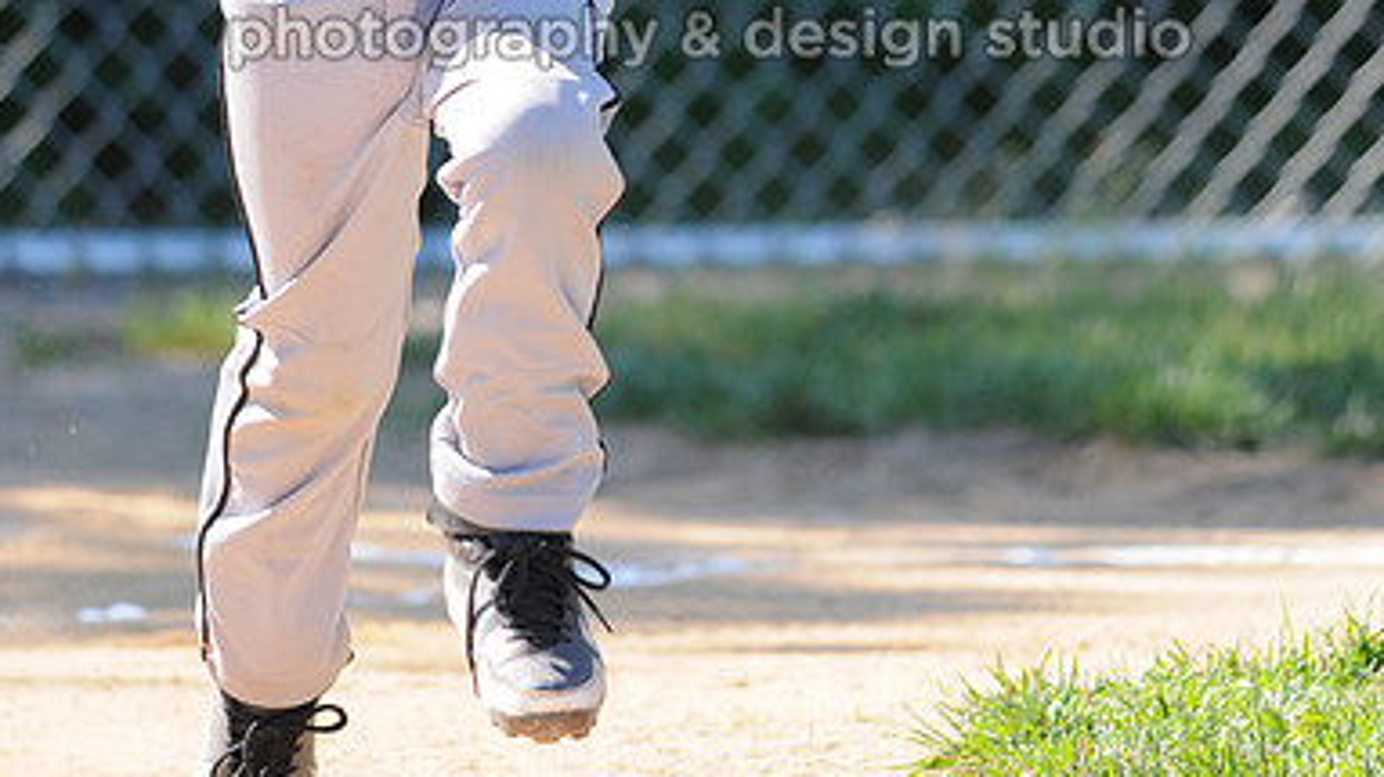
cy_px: -137
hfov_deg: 3.0
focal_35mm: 713
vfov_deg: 1.7
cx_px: 692
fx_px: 26153
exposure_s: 1/800
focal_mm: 300
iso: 400
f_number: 4
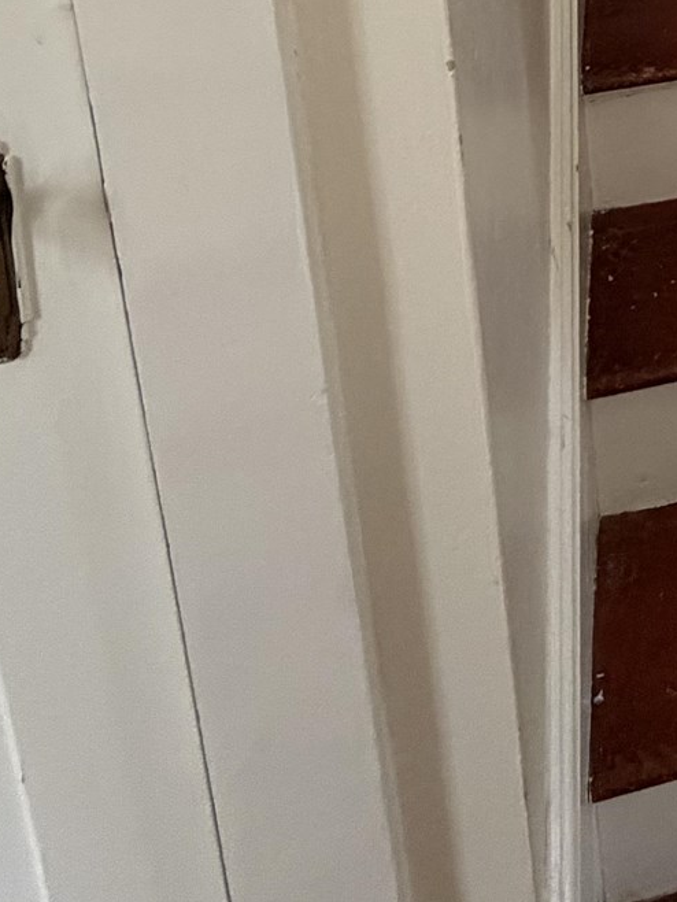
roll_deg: -0.2
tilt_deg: -12.3
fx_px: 1277
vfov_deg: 29.0
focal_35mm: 49
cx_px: 989
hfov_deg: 24.0
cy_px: -356
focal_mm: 2.22
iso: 400
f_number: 2.2
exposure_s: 1/60
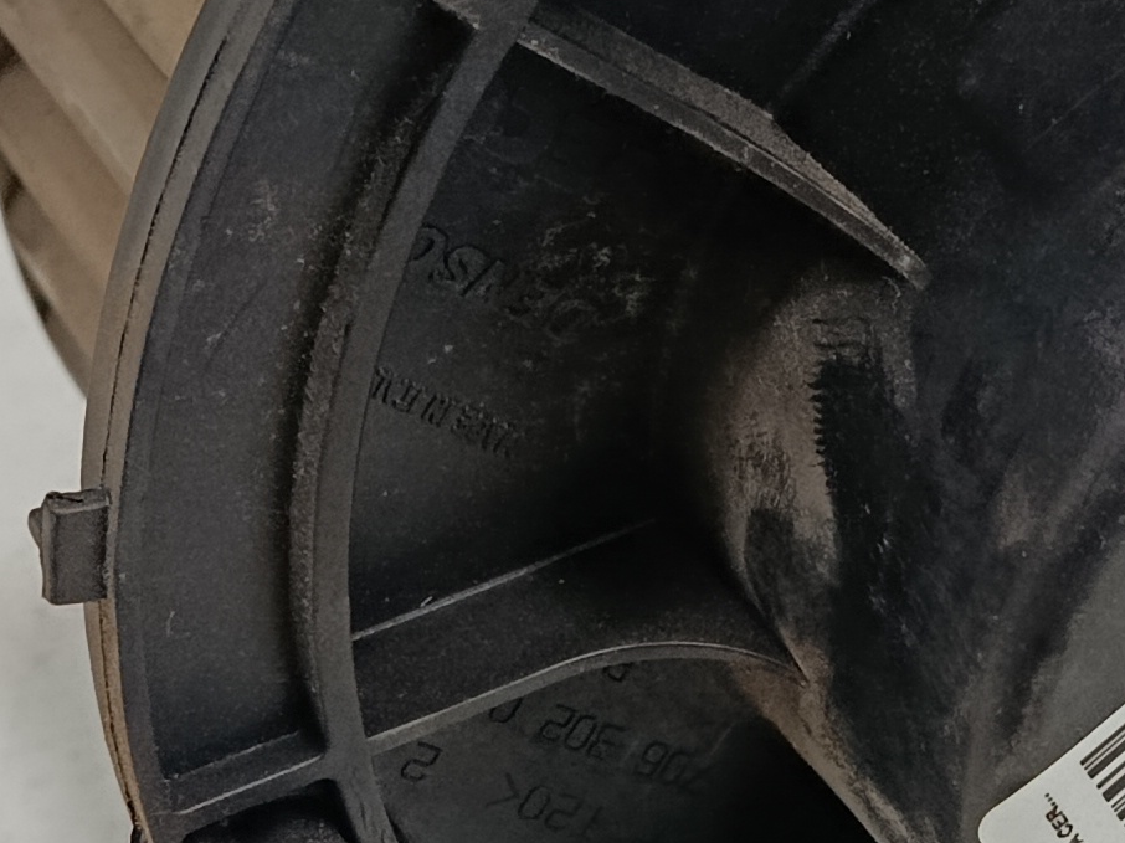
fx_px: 3444
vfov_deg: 13.9
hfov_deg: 18.5
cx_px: 765
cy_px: 642
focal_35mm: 106
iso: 1061
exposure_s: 1/100
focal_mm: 5.24
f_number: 1.7
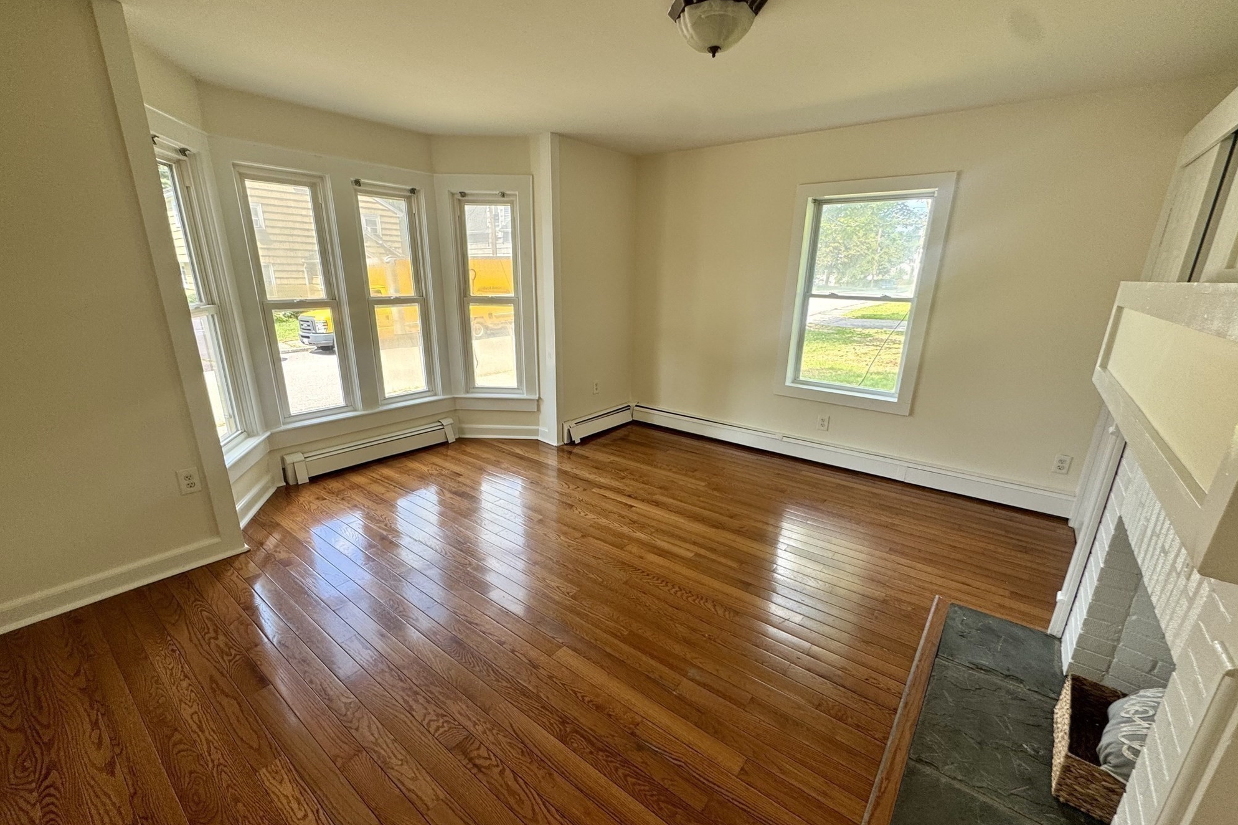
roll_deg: -1.8
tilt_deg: -18.4
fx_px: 516
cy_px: 435
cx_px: 616
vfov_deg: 77.3
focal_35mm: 15
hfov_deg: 100.4
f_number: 2.2
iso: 50
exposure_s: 1/99
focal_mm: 2.22
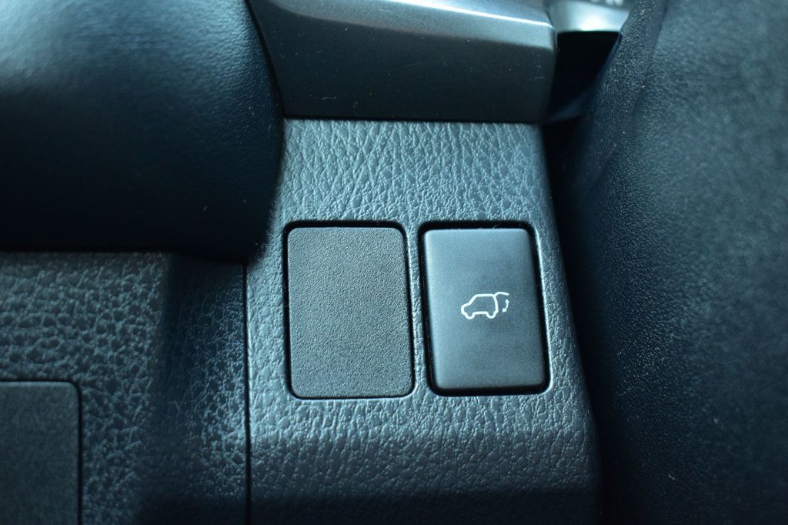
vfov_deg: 26.5
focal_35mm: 51
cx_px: 394
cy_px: 262
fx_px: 1116
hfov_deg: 38.9
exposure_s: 1/15
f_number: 5.6
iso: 1600
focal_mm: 34
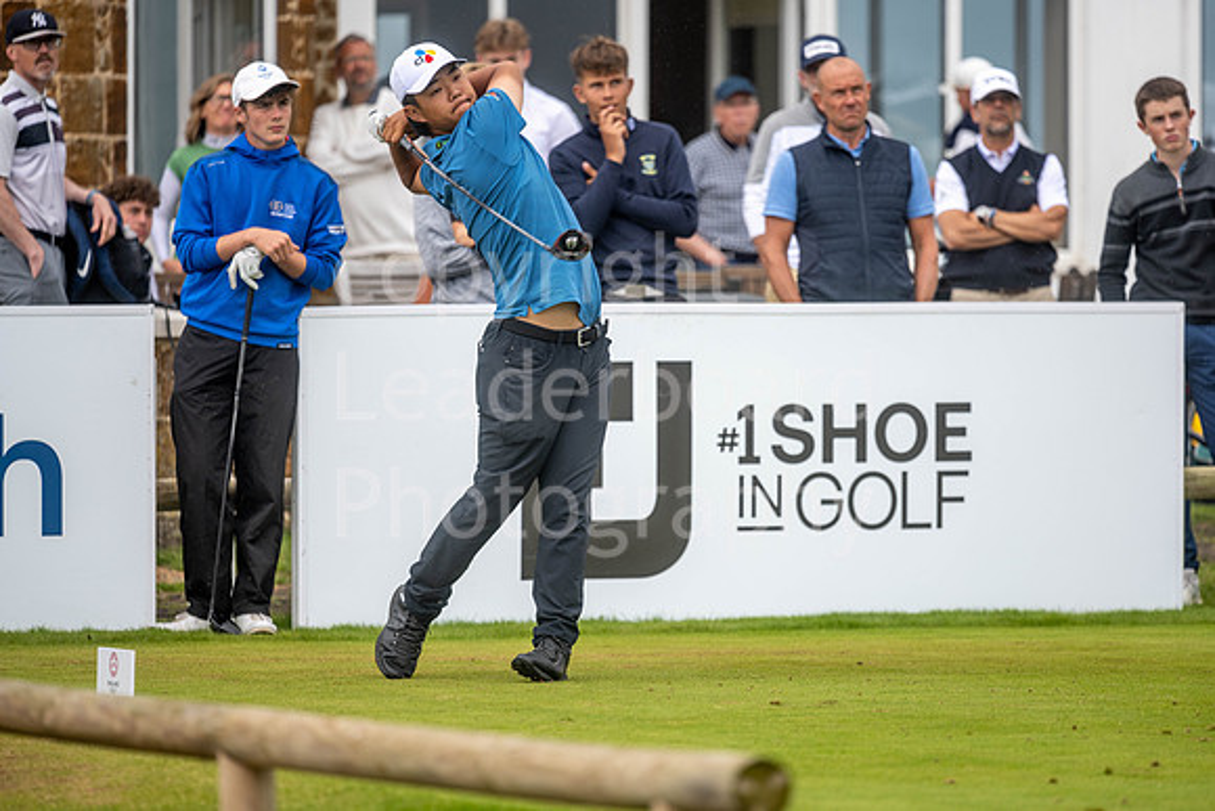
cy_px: 406
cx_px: 608
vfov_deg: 4.6
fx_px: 10127
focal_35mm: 300
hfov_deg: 6.9
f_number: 4
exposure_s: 1/800
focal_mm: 300
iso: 200
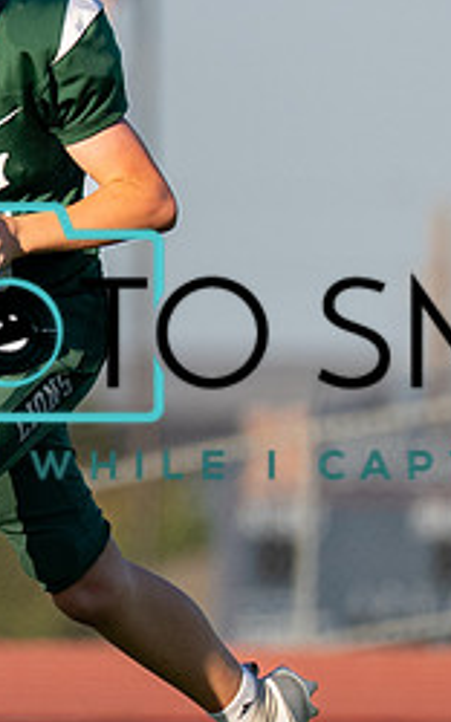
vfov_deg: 1.7
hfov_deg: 1.1
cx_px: -173
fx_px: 23784
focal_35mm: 1208
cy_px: 252
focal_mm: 200
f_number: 2.8
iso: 200
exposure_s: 1/3200
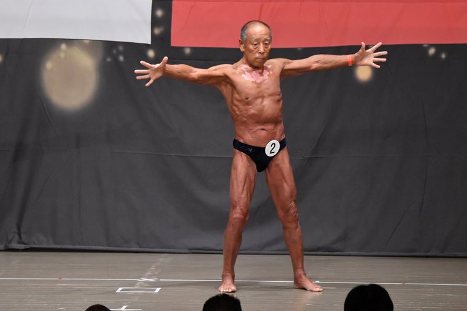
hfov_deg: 8.3
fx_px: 3202
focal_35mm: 247
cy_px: 156
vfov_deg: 5.6
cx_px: 228
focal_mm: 160
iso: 6400
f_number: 5.6
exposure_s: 1/400
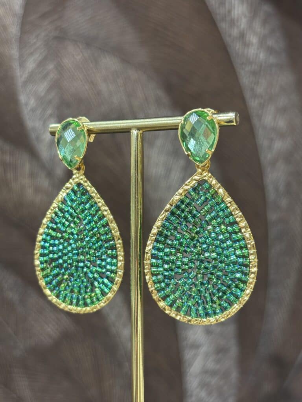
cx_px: 151
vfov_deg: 36.8
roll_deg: -0.4
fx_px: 605
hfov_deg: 28.0
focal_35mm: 52
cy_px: 201
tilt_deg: -1.8
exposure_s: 1/50
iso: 50
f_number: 1.6
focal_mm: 5.96
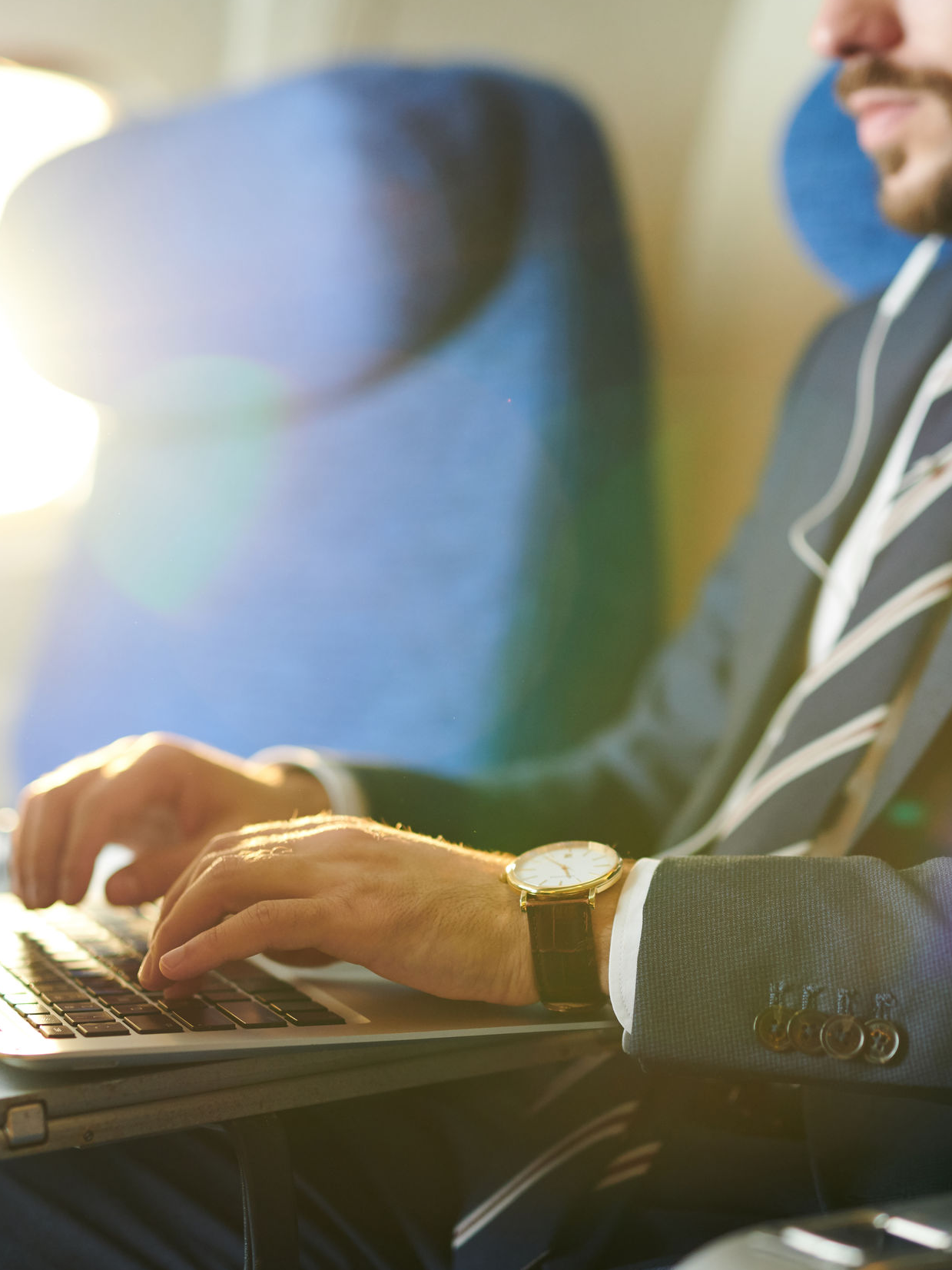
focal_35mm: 73
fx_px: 2677
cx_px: 506
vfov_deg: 26.7
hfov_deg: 20.2
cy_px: 638
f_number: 2
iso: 640
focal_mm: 50
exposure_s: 1/160
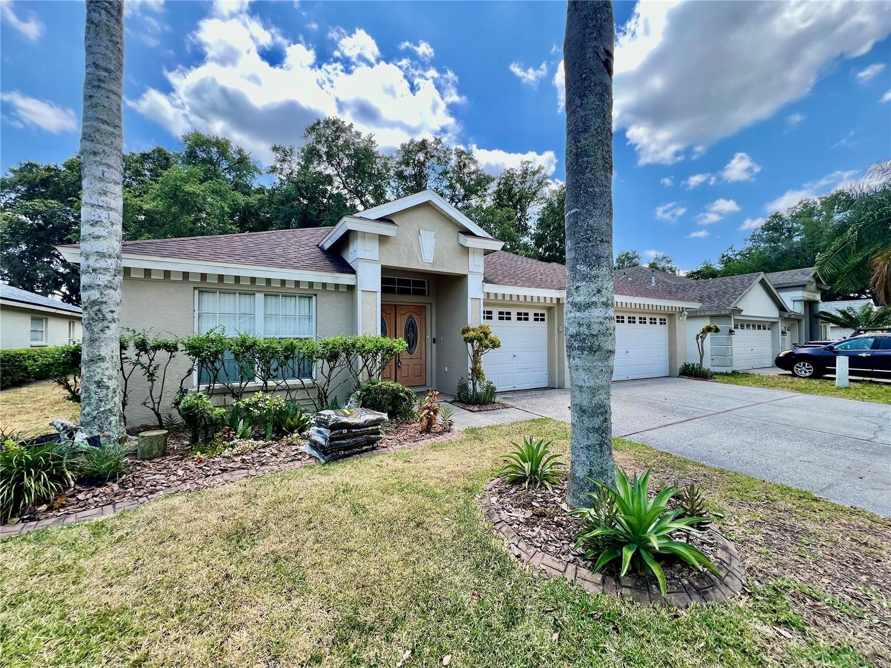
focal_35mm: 13
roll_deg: +0.7
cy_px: 334
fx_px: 335
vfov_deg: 89.9
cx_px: 446
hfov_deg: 106.2
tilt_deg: +1.1
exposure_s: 1/396
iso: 32
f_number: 1.8
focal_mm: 1.57
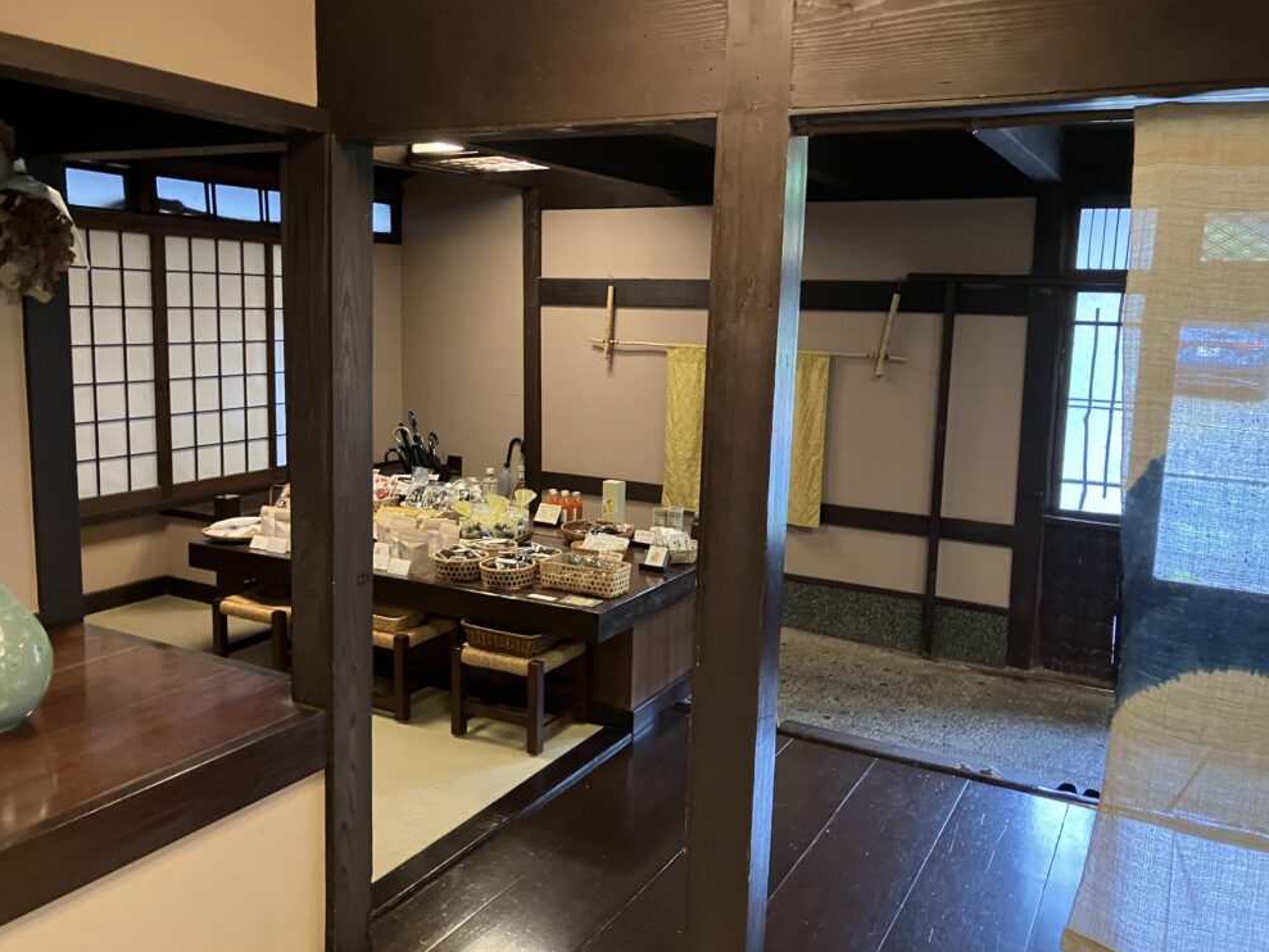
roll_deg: -1.8
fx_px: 1063
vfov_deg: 48.2
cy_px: 471
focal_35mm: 29
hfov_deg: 61.7
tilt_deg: -8.7
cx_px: 634
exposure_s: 1/30
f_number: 1.8
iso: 500
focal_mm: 3.99
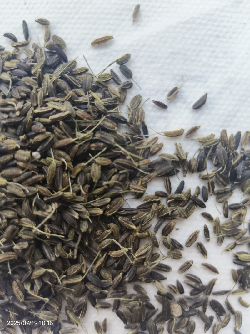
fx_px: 250
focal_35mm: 26
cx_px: 125
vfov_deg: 67.3
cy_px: 167
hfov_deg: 53.1
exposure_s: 1/281
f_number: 1.79
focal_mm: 4.84
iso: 50
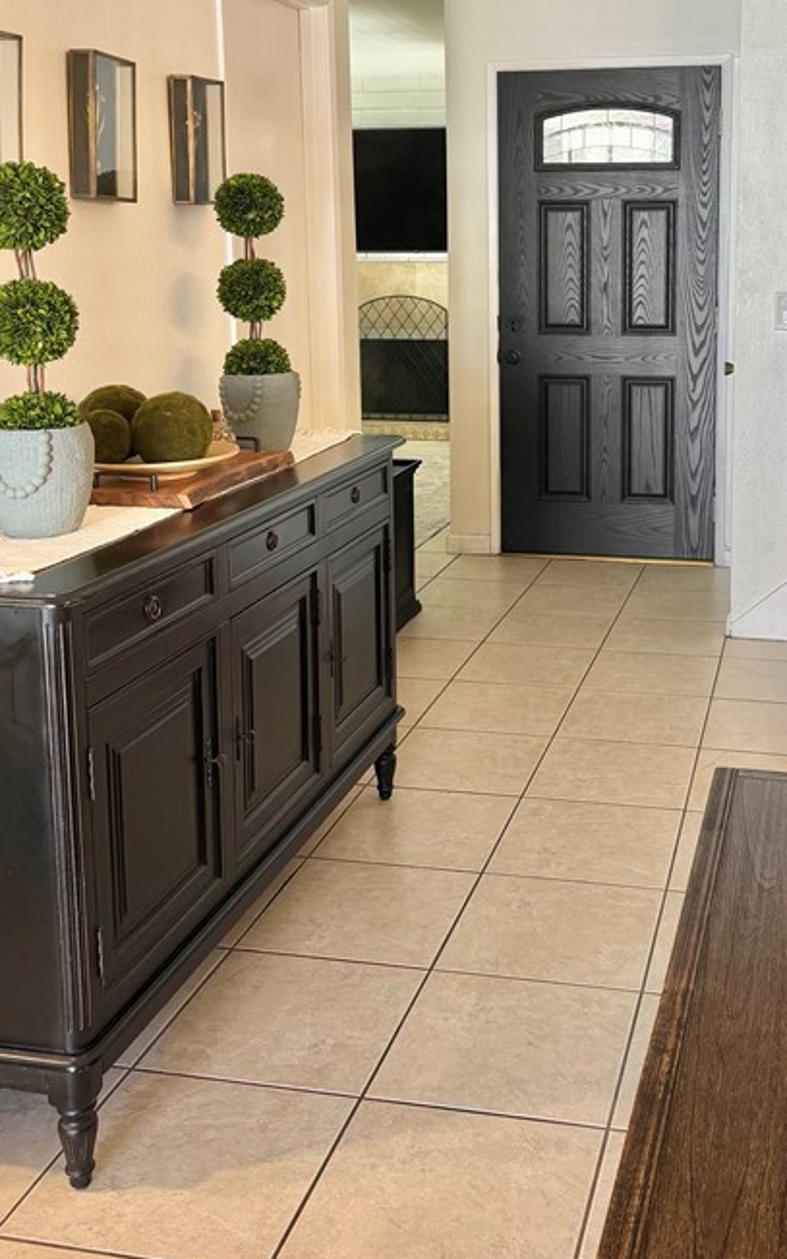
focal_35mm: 40
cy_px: 414
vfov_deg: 48.4
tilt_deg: -7.7
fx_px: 1372
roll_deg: -0.1
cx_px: 549
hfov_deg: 31.6
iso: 160
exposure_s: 1/60
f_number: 1.78
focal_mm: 6.76
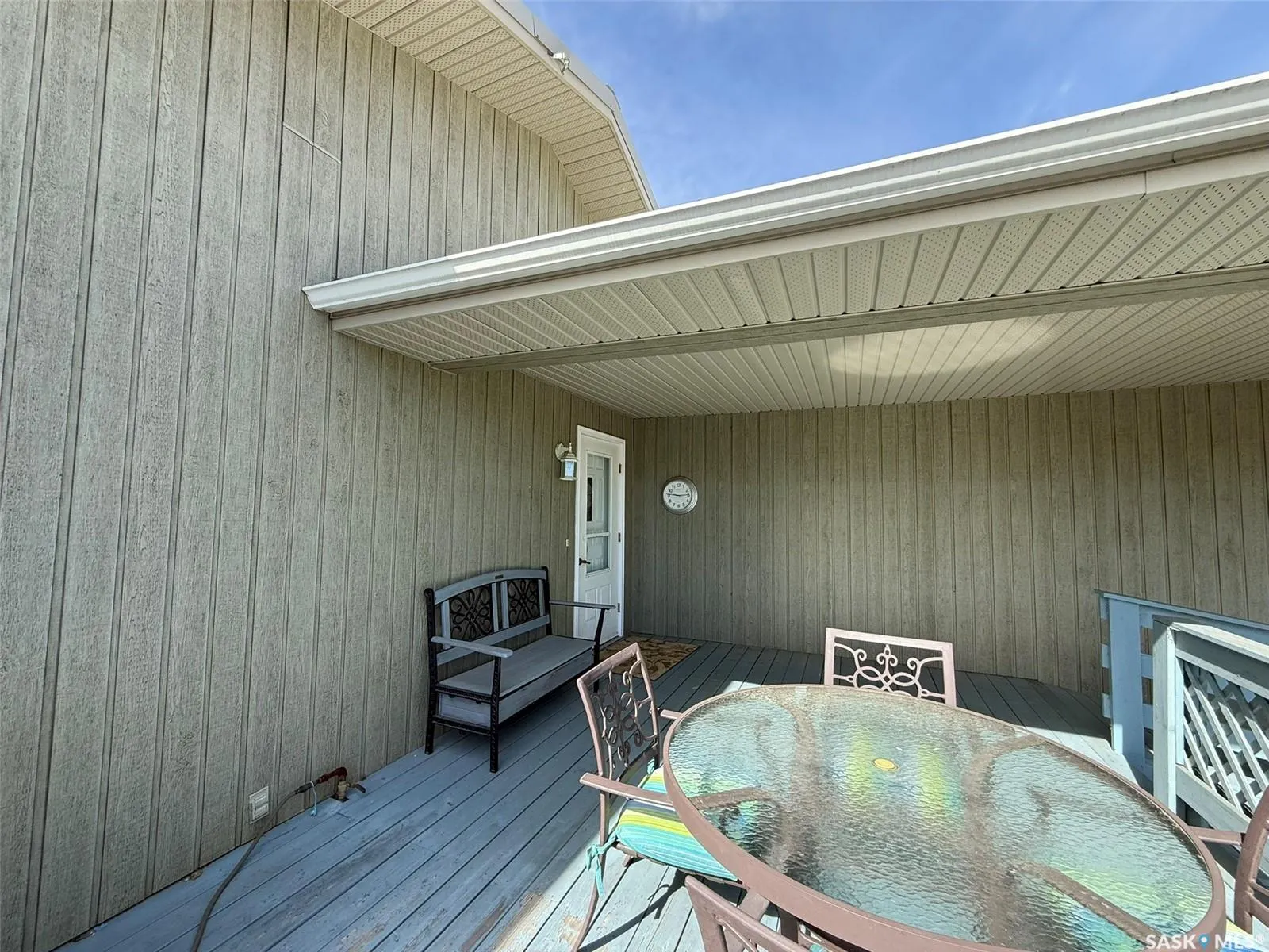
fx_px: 513
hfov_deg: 102.1
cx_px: 634
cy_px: 476
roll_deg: -1.2
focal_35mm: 14
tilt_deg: +4.5
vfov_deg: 85.7
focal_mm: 2.22
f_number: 2.2
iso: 64
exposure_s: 1/400
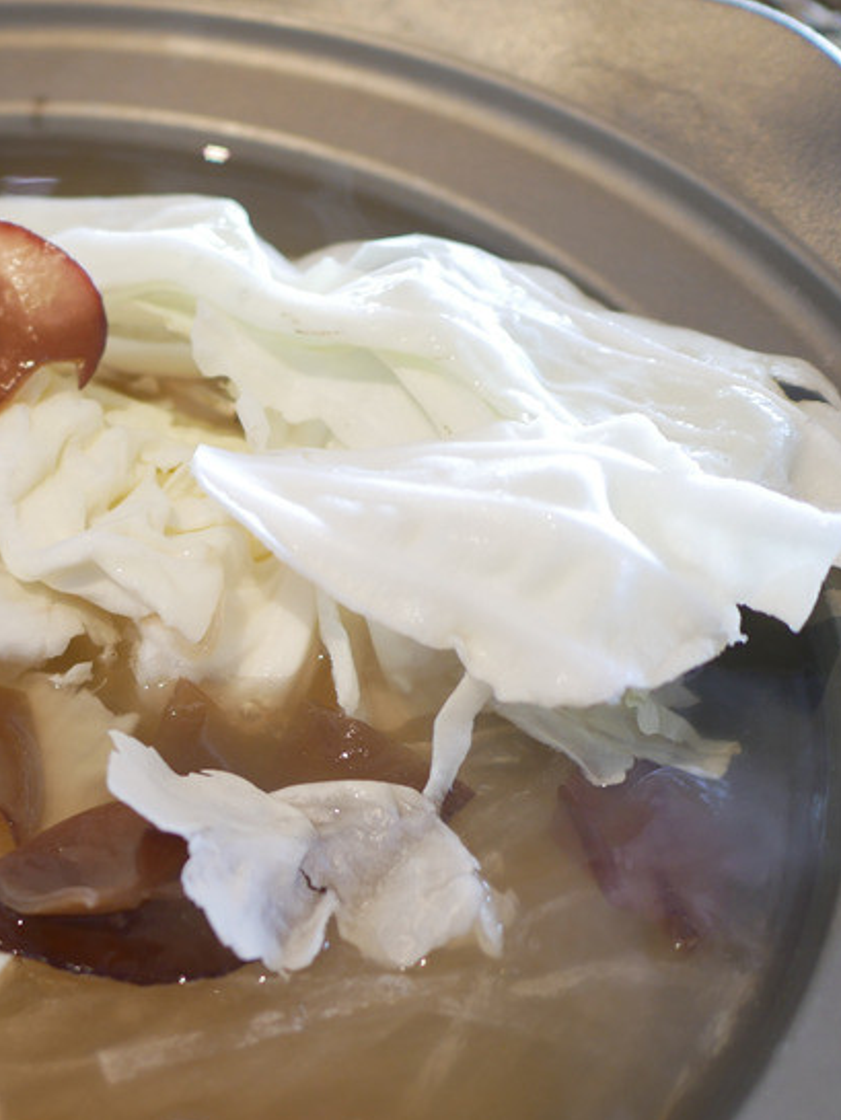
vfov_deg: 34.6
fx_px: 1781
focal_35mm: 55
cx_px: -12
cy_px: 752
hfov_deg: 25.2
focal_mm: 15
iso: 200
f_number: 1.7
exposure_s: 1/100
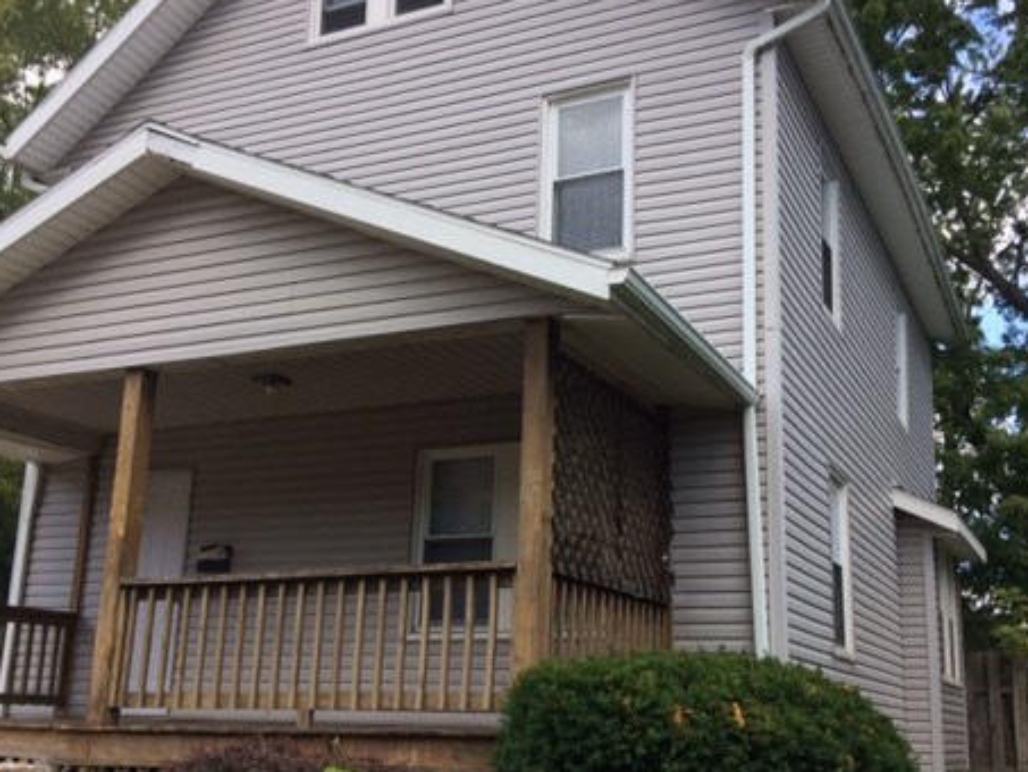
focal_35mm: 41
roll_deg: -0.4
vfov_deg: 35.1
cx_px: 533
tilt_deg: +15.4
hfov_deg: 45.8
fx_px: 1218
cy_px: 431
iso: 32
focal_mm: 4.15
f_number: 2.2
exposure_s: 1/746
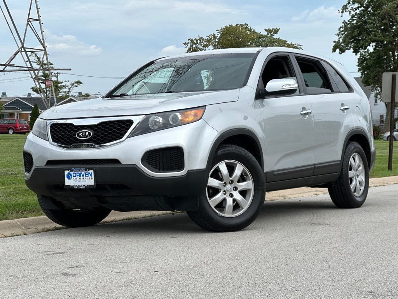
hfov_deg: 25.3
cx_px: 199
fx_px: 885
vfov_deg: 19.1
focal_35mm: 77
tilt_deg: -0.5
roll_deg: -0.2
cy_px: 150
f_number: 2.8
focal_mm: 9
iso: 32
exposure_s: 1/732
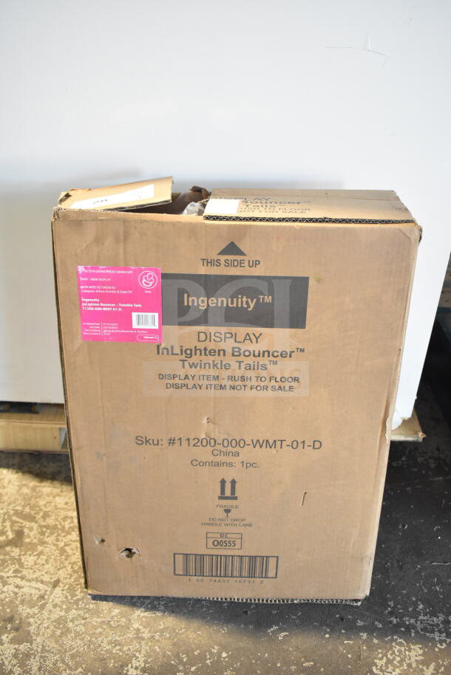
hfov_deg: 34.2
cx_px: 226
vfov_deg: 49.5
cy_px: 338
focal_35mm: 39
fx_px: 732
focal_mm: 26
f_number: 4
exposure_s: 1/40
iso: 2800
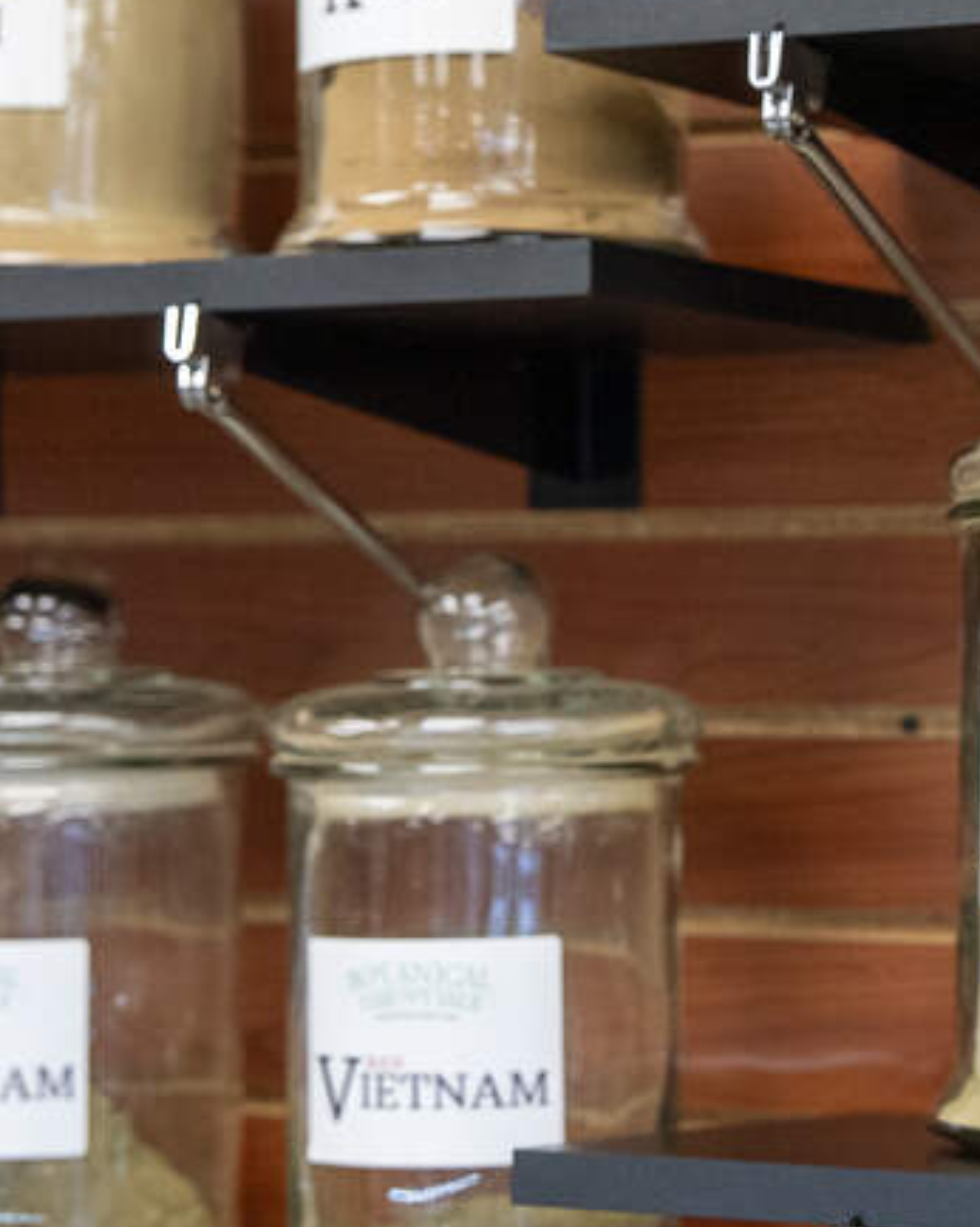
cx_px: 881
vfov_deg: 15.4
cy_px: 351
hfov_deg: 12.2
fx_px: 4535
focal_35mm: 125
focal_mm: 48
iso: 800
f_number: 2.8
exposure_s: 1/250
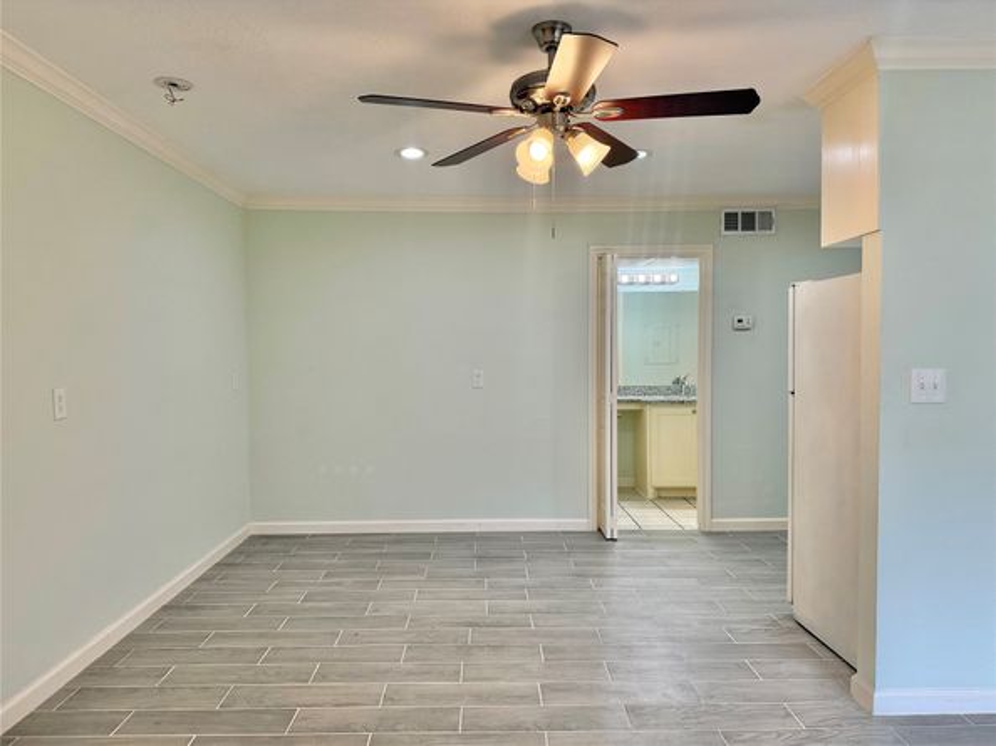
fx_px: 690
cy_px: 373
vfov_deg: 56.8
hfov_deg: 71.6
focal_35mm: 24
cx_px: 498
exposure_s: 1/216
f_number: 1.78
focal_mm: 6.76
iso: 160
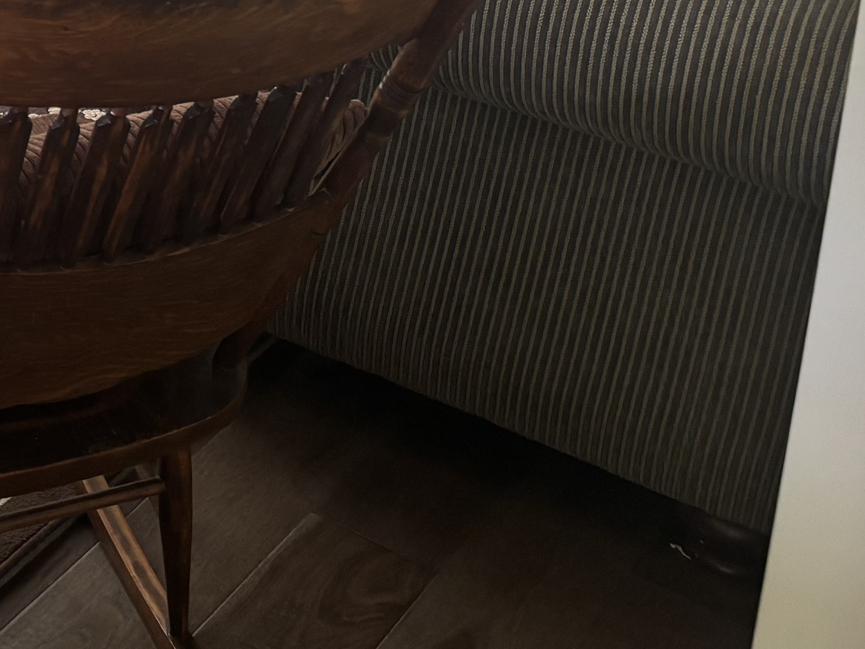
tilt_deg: -17.5
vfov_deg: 17.2
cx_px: -202
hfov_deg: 22.8
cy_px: -296
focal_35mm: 78
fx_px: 1949
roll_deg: -0.6
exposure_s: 1/94
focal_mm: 5.96
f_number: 1.6
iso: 125
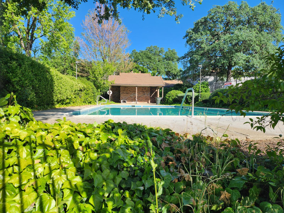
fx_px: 189
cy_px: 106
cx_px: 142
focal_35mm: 23
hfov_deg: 73.9
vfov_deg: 58.9
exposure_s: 1/579
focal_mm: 6.4
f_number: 1.8
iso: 12
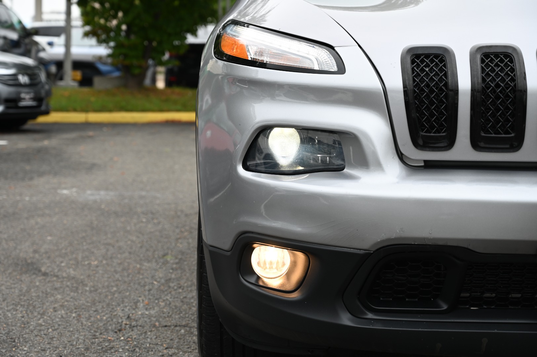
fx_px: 1043
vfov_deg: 19.4
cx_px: 268
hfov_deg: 28.9
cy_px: 178
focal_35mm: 70
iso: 200
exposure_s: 1/250
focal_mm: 70
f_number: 5.6
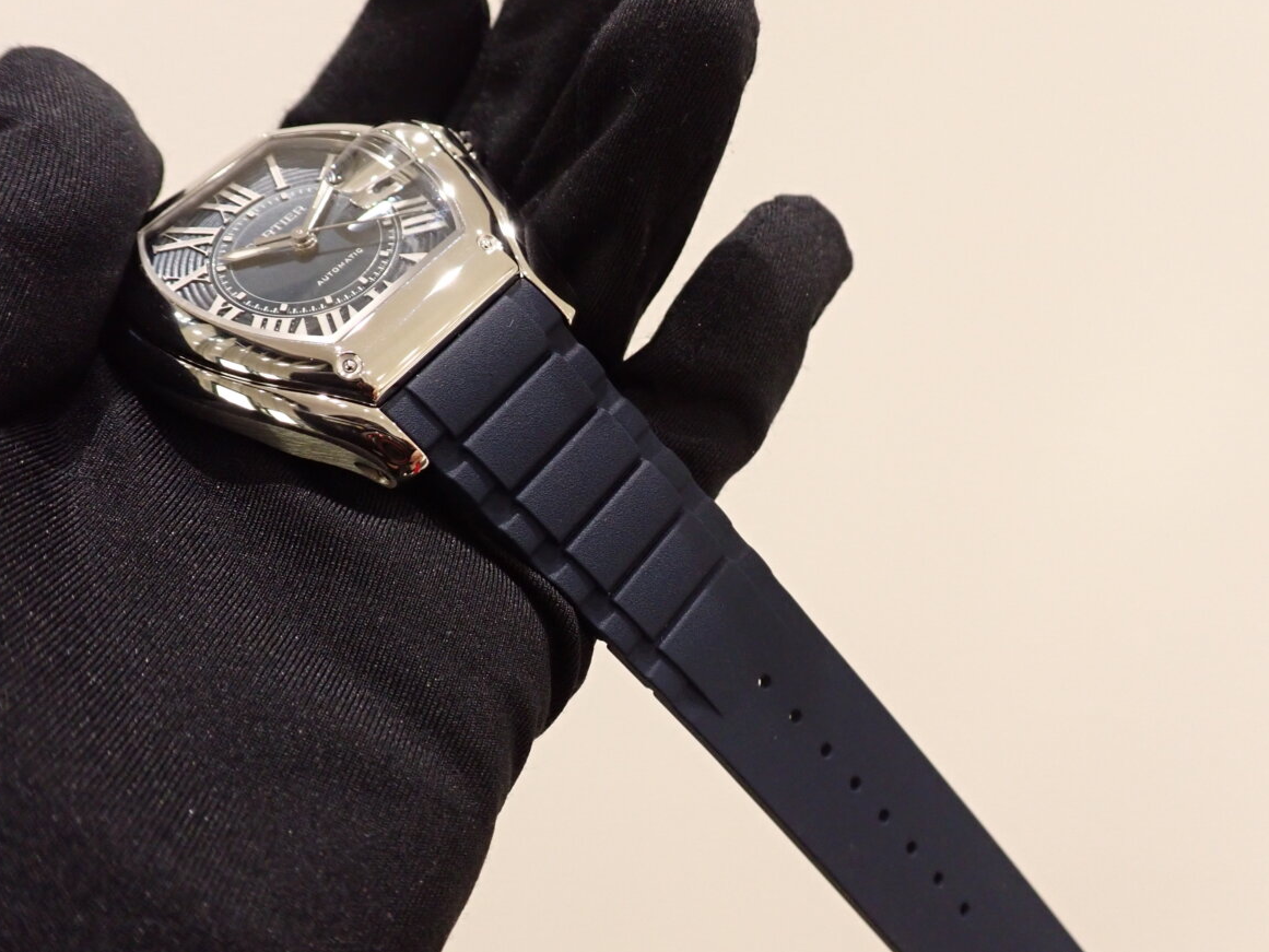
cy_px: 463
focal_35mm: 31
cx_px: 641
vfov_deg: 45.4
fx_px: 1137
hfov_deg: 58.3
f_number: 3.2
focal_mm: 5.4
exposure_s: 1/160
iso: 640
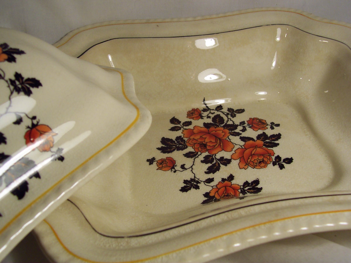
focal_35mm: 37
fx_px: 375
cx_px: 176
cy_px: 132
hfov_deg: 50.1
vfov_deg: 38.7
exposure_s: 1/250
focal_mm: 5.6
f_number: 2.8
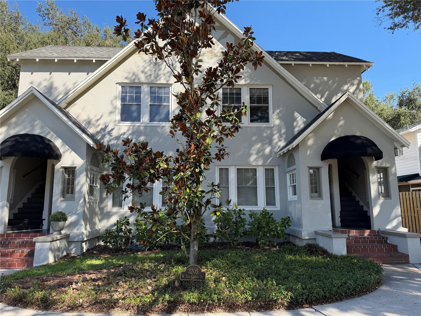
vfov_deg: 56.8
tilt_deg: +8.4
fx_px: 292
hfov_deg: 71.6
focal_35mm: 24
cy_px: 158
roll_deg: +0.6
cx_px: 210
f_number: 1.78
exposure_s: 1/1553
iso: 100
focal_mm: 6.76
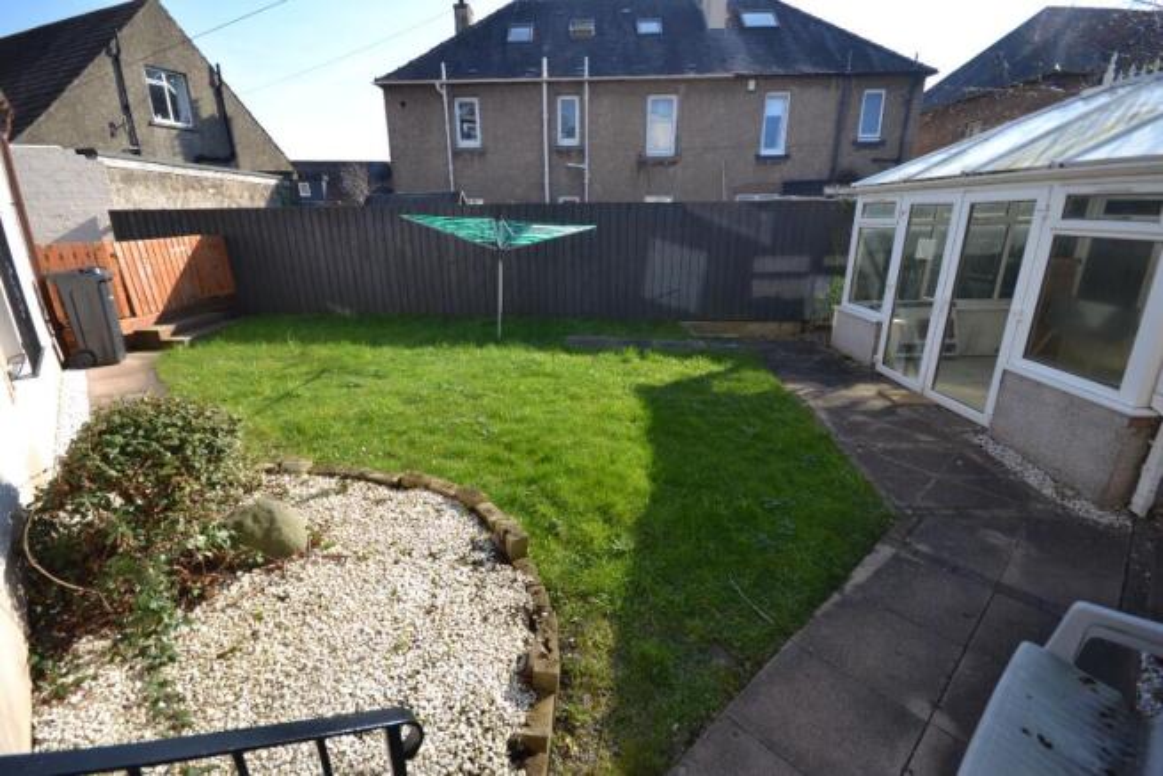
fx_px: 485
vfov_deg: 77.4
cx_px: 582
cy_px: 388
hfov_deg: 100.4
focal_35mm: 15
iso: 100
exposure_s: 1/125
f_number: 5.6
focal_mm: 10
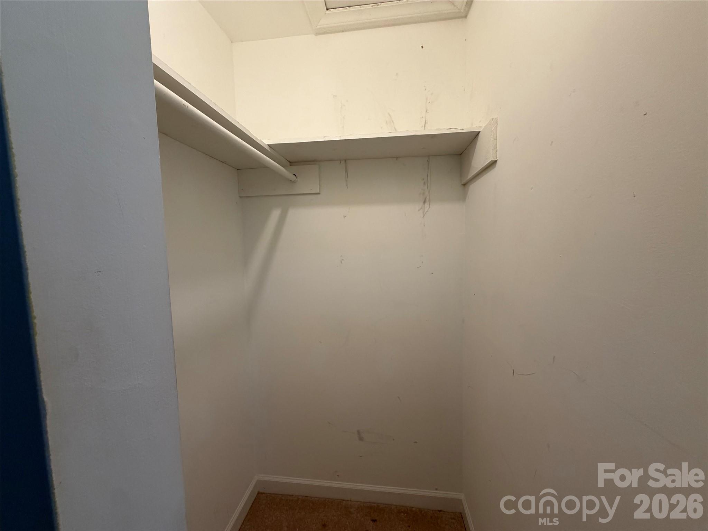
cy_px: 266
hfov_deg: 102.1
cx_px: 354
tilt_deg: -5.0
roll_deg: +2.2
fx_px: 286
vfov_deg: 85.7
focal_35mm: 14
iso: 200
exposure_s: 1/120
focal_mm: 2.22
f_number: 2.2
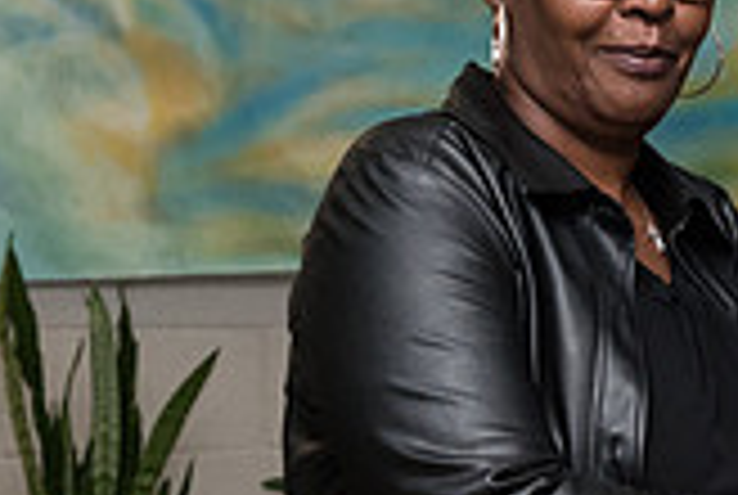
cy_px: 317
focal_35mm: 194
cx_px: 1112
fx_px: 3984
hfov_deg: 10.2
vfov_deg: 7.1
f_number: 7.1
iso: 1600
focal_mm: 55
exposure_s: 1/160
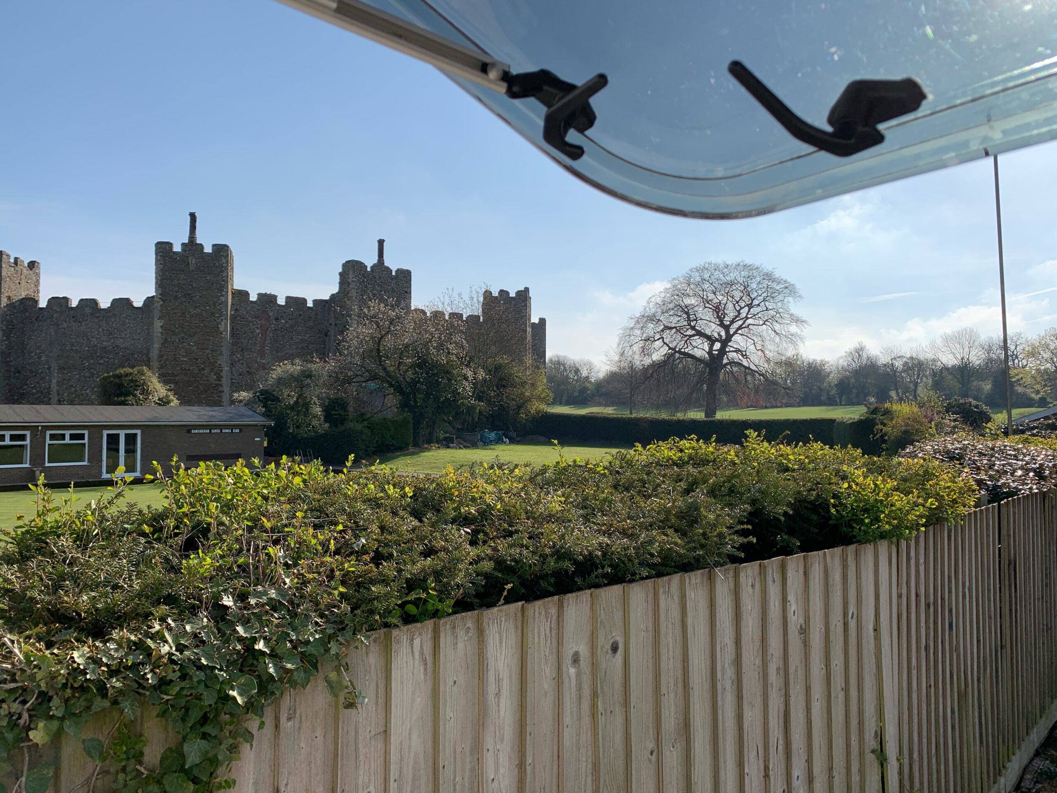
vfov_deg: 53.1
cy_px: 396
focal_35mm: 26
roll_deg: -0.4
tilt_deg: +1.5
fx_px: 794
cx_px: 528
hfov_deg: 67.3
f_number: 1.8
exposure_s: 1/3650
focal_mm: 4.25
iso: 25
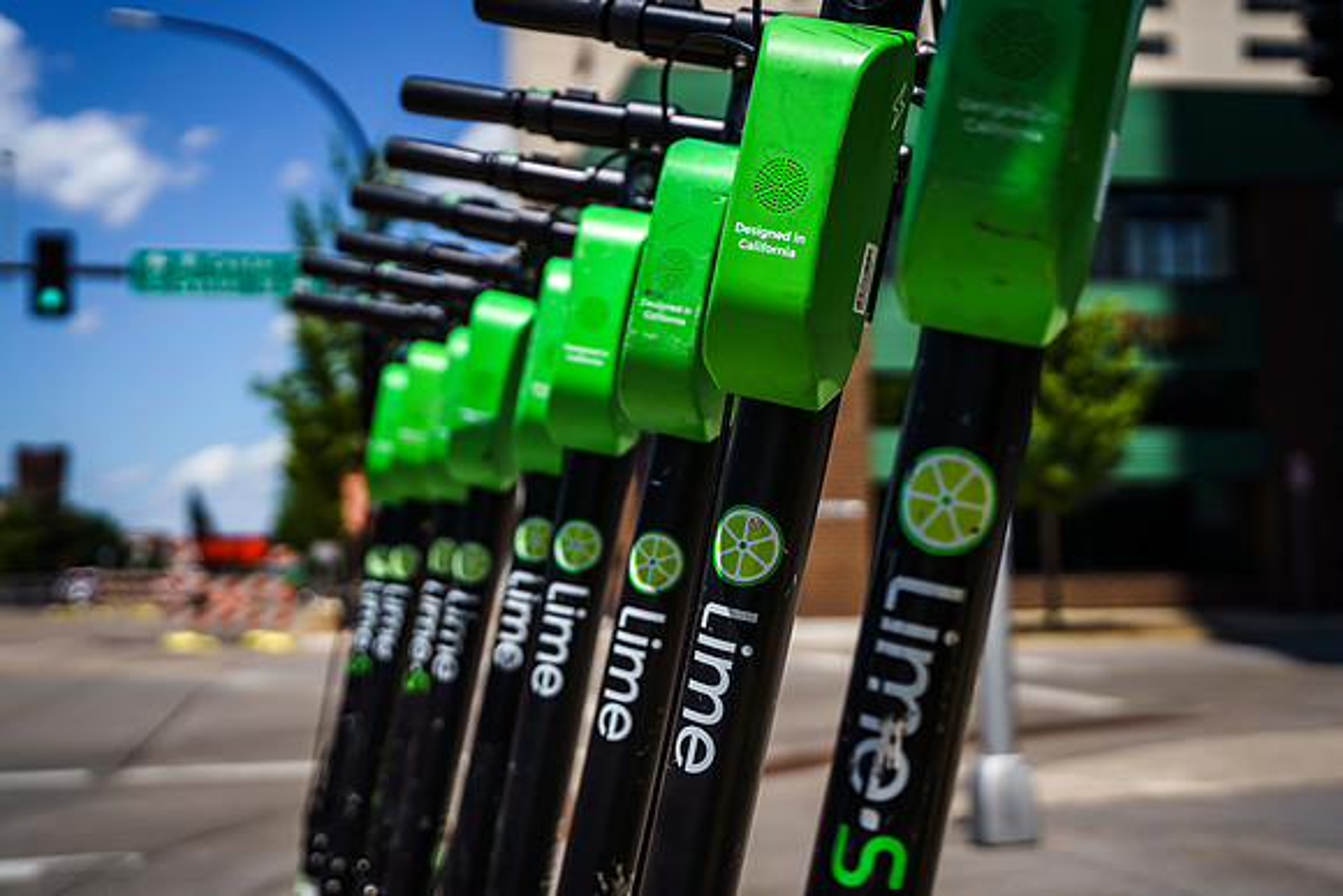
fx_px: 1867
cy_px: 427
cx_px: 733
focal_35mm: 50
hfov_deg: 39.5
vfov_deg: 27.0
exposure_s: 1/5000
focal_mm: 42.5
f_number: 2.8
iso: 200
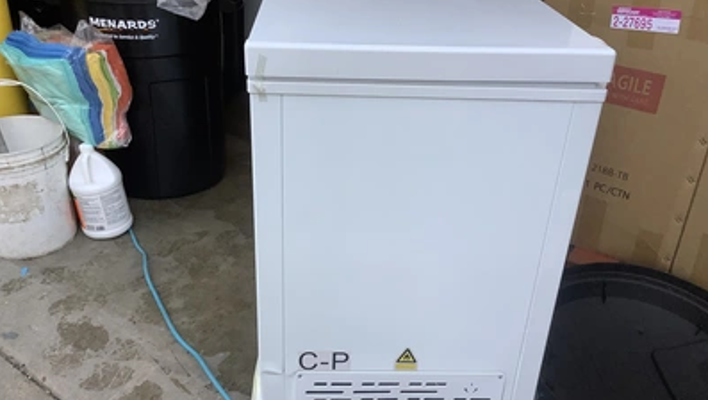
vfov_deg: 34.7
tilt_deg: -29.3
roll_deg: -1.4
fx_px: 639
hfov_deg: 58.0
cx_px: 353
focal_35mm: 34
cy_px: 207
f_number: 2.4
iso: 80
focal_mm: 3.3
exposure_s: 1/120
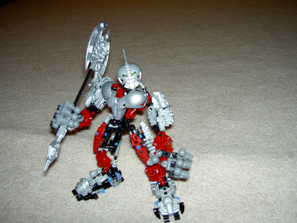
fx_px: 335
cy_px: 112
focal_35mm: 39
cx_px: 148
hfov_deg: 47.9
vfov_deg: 36.8
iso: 100
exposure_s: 1/59.5
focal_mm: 8
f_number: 2.8
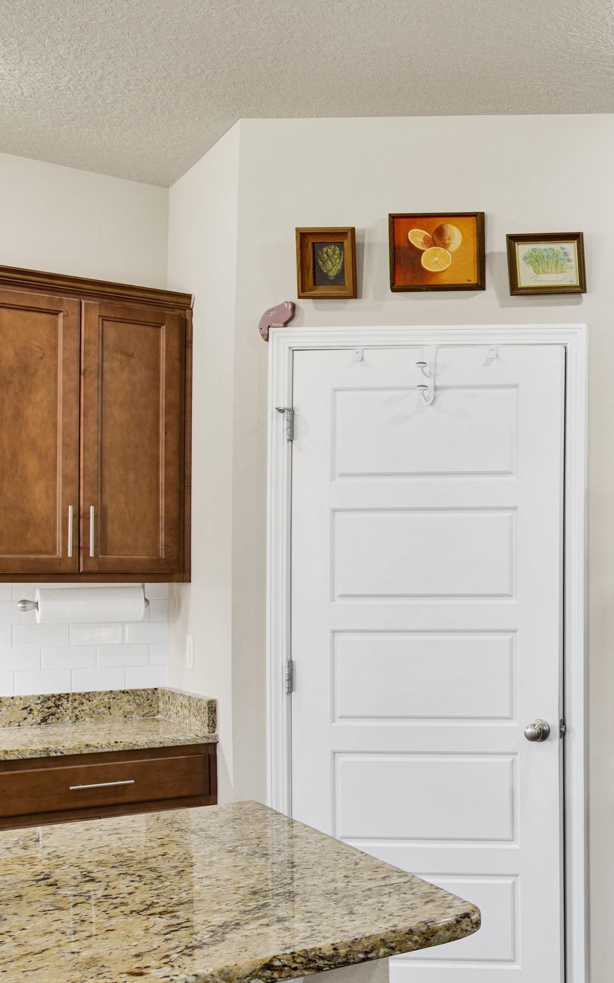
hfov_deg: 24.9
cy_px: 579
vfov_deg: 48.0
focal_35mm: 41
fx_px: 1098
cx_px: 892
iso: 200
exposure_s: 1/3
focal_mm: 22
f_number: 11
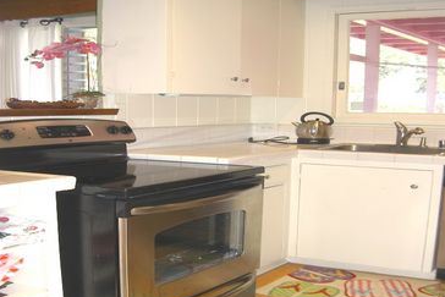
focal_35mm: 41
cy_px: 149
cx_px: 222
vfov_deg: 32.7
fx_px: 507
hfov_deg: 47.4
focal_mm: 8
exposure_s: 1/60
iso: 100
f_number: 2.8
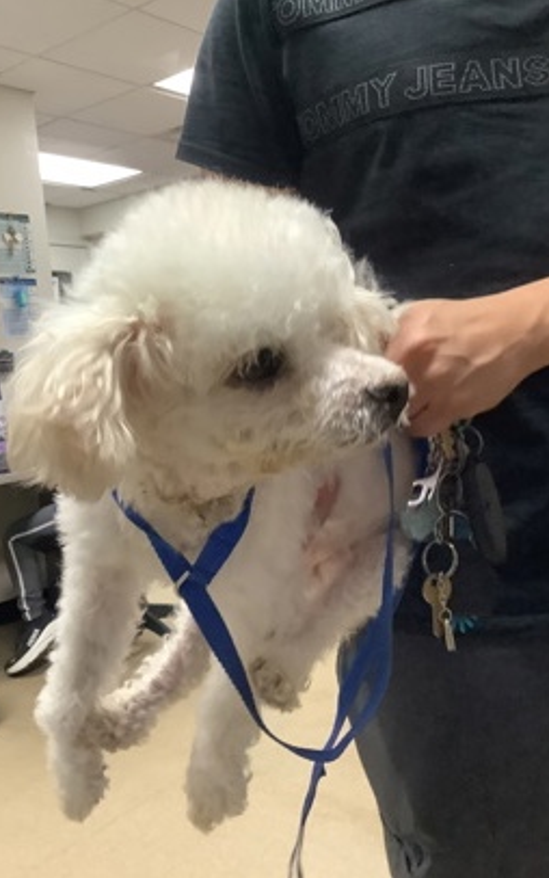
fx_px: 813
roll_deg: +5.1
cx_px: 258
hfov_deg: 37.3
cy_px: 435
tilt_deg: -5.5
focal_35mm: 34
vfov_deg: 56.7
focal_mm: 3.3
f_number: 2.4
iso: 320
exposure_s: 1/60
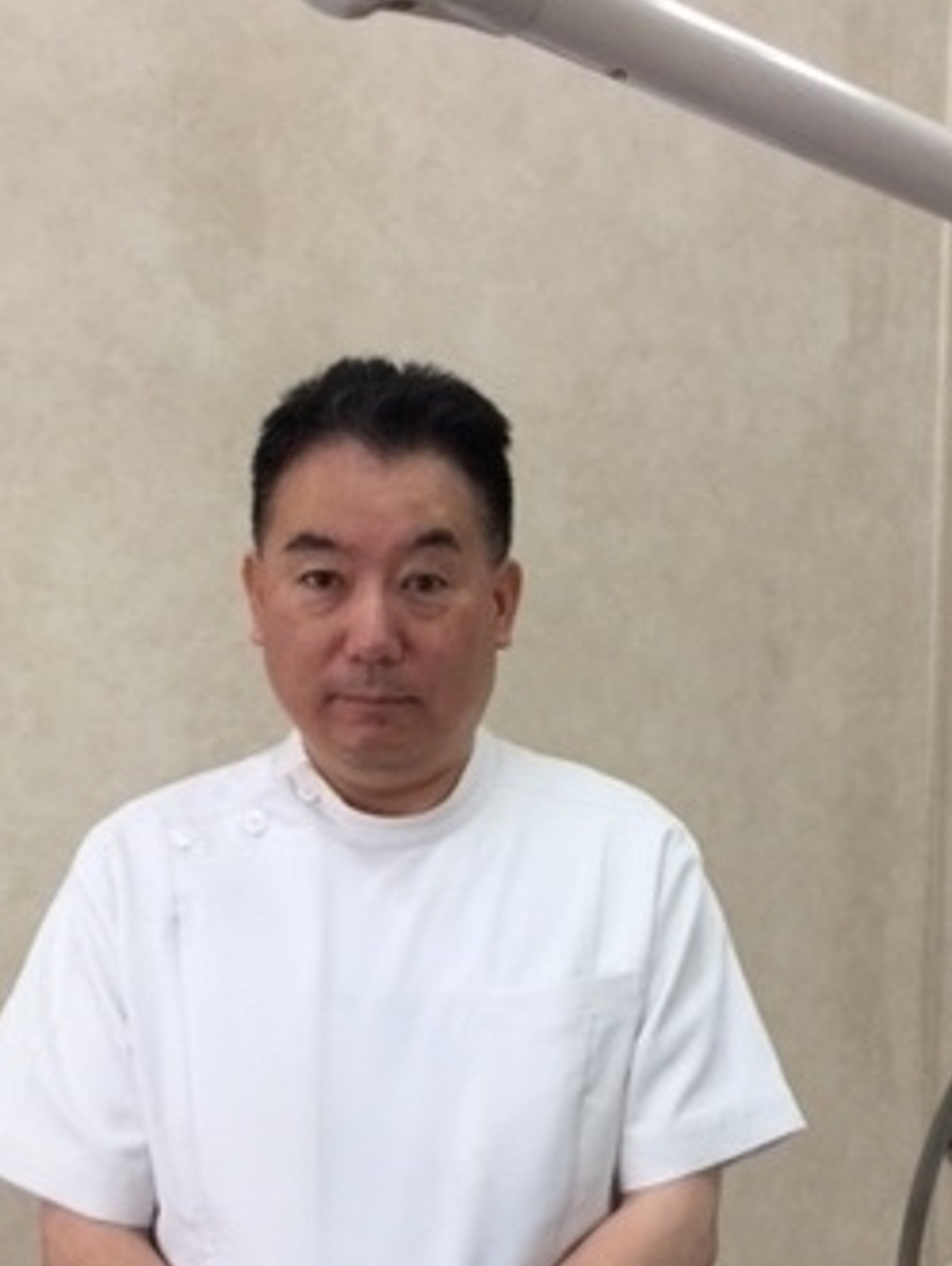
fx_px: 2050
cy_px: 952
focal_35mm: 56
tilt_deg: -7.4
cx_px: 669
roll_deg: -0.7
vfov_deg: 33.6
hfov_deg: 25.9
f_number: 2.2
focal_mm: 4.15
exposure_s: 1/30
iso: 40
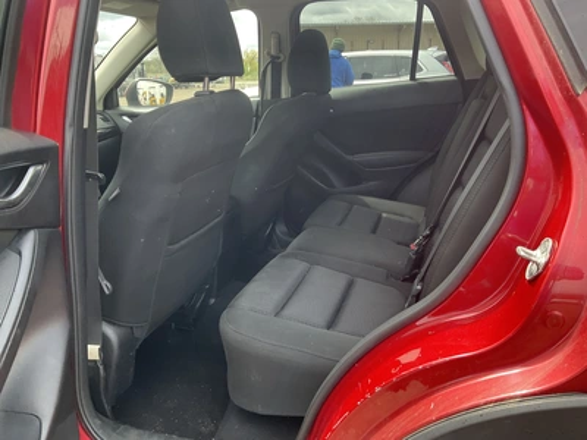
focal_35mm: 29
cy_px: 220
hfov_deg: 61.7
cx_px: 294
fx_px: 492
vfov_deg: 48.2
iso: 25
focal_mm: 3
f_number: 1.8
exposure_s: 1/147
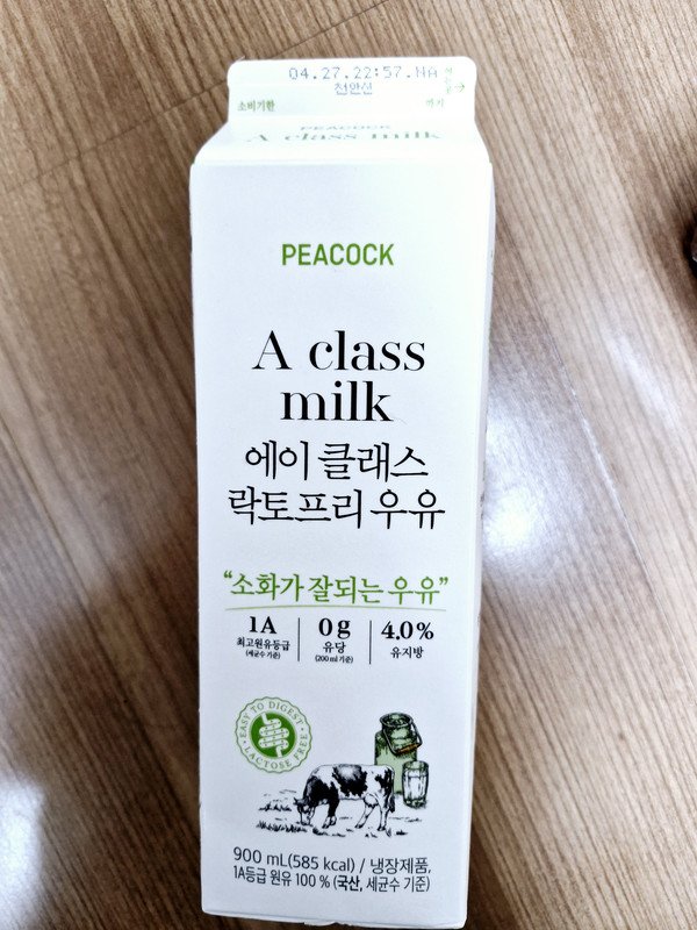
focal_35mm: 23
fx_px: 617
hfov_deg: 58.9
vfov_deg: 73.9
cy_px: 465
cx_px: 348
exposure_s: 1/120
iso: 500
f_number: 1.8
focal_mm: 5.54
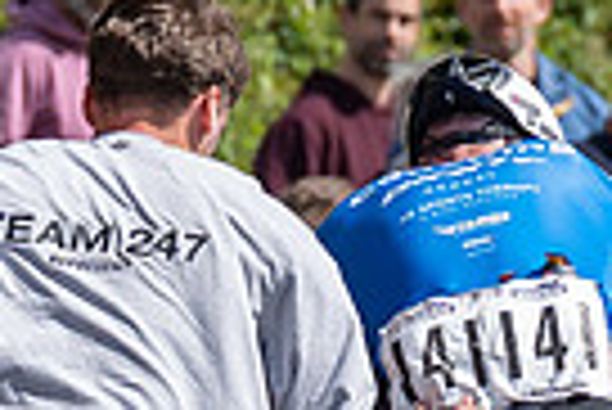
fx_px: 32232
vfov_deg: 0.7
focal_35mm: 1894
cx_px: 158
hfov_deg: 1.1
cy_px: 614
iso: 250
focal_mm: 200
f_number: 5.6
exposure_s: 1/1000
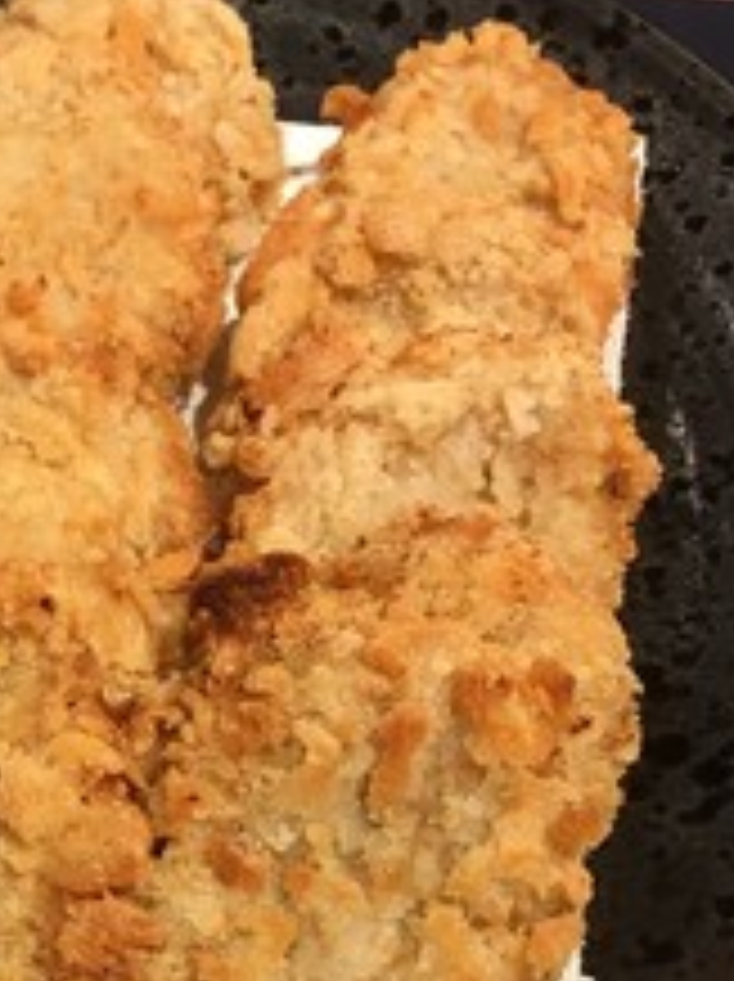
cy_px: 814
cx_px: 36
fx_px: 1700
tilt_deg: -62.0
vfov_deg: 31.2
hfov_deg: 23.5
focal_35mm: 60
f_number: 2.2
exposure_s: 1/30
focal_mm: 4.15
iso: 64
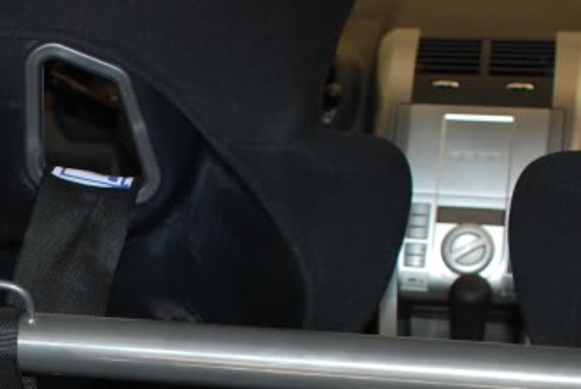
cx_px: -47
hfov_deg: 17.8
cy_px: 374
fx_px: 1793
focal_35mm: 111
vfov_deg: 12.2
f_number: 4
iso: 200
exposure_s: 1/60
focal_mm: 24
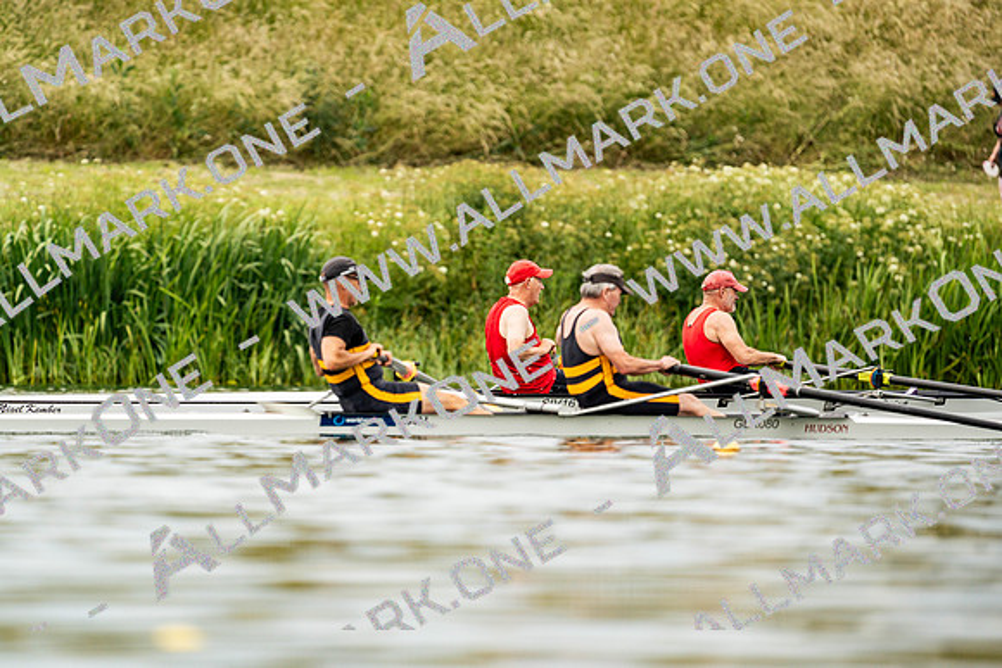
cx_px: 501
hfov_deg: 3.4
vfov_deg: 2.3
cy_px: 334
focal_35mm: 600
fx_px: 16703
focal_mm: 600
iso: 500
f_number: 6.3
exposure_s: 1/2000
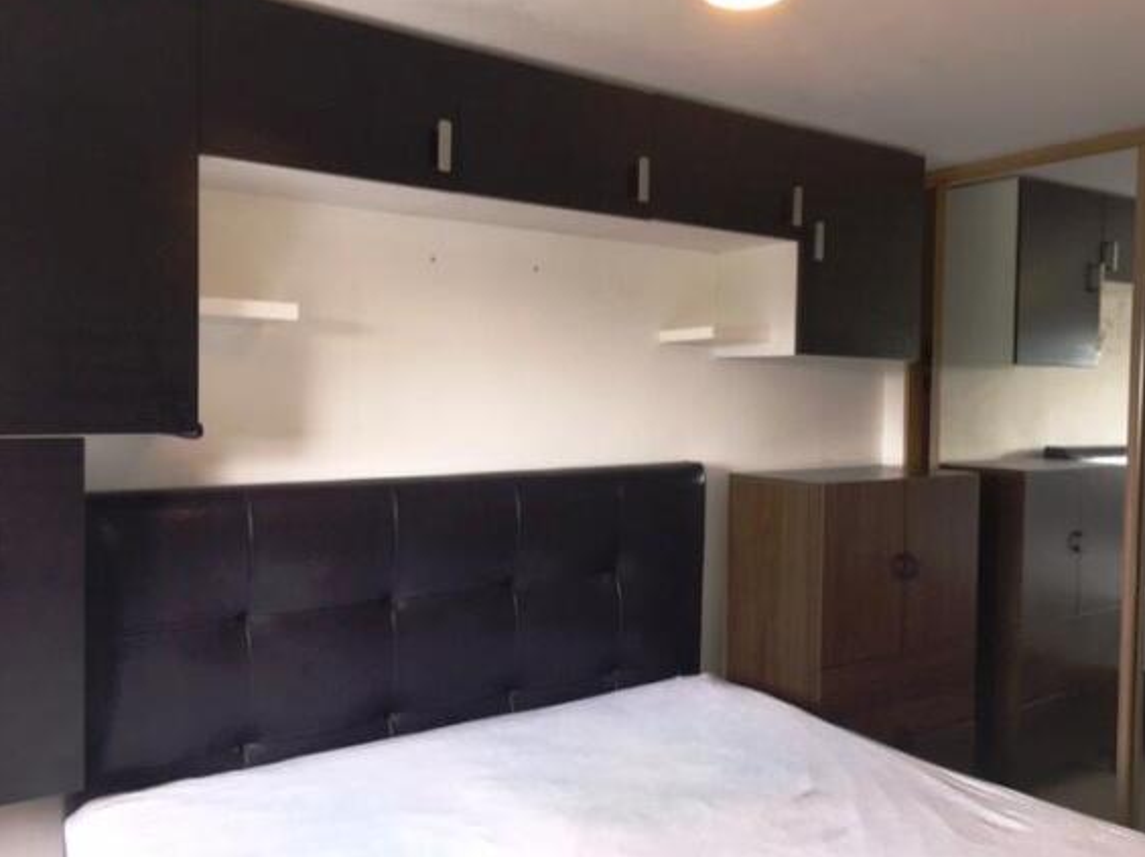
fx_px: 991
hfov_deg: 60.0
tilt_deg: -2.0
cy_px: 425
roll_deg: -1.2
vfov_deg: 46.7
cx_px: 586
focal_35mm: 30
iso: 32
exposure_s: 1/33
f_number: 2.2
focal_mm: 4.15
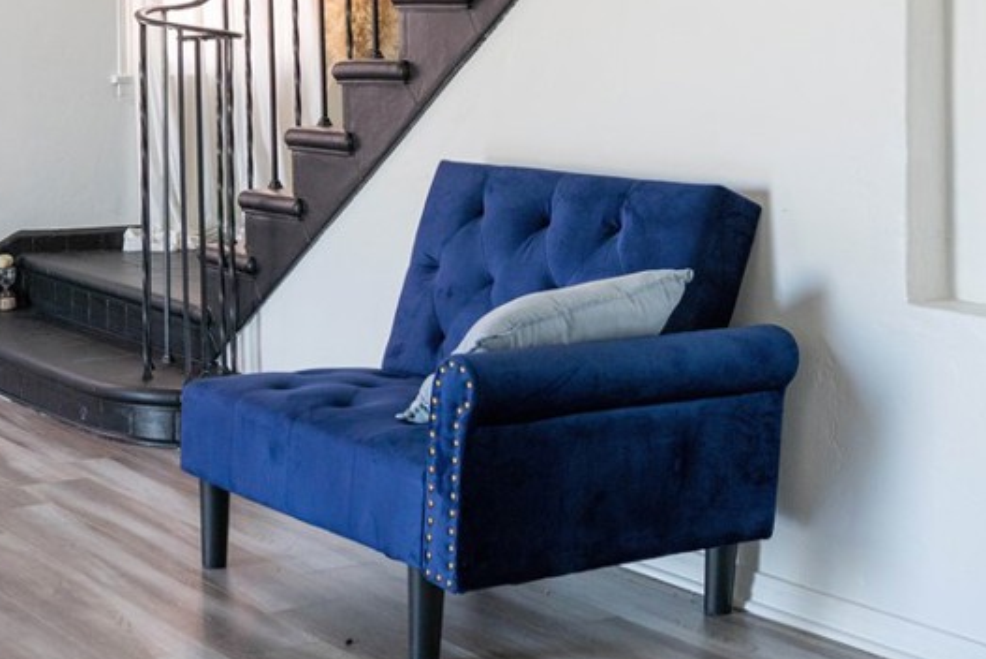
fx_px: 1863
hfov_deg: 29.3
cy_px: 98
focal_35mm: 68
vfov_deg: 19.8
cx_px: 271
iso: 1000
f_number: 4.5
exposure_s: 1/160
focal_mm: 35
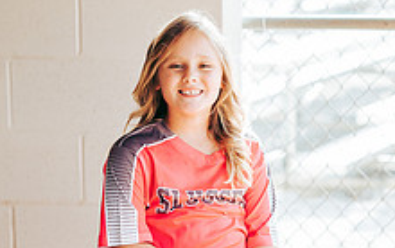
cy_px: 255
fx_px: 1907
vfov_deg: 7.4
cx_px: 196
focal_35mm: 177
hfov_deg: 11.8
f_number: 2.8
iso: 160
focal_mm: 85
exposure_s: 1/320
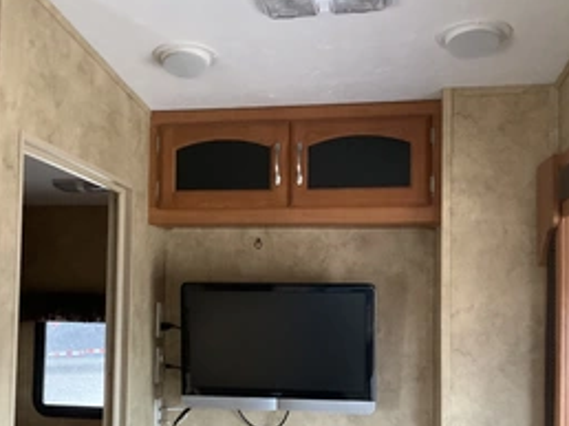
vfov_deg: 32.0
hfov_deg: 41.9
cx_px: 223
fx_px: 739
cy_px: 265
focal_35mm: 45
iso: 250
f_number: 1.8
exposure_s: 1/60
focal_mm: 3
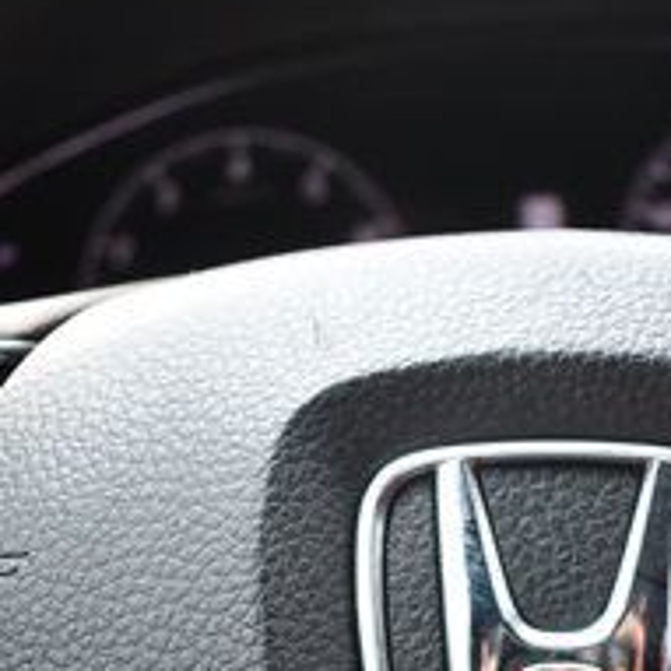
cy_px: 701
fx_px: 1689
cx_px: 555
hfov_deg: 22.1
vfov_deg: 21.5
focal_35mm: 77
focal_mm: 18
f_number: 3.5
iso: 560
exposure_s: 1/250
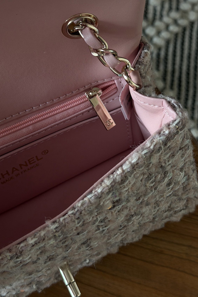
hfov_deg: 23.0
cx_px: 84
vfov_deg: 33.9
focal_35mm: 59
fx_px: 487
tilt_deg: -76.7
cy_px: 122
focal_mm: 6.76
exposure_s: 1/60
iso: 100
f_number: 1.78
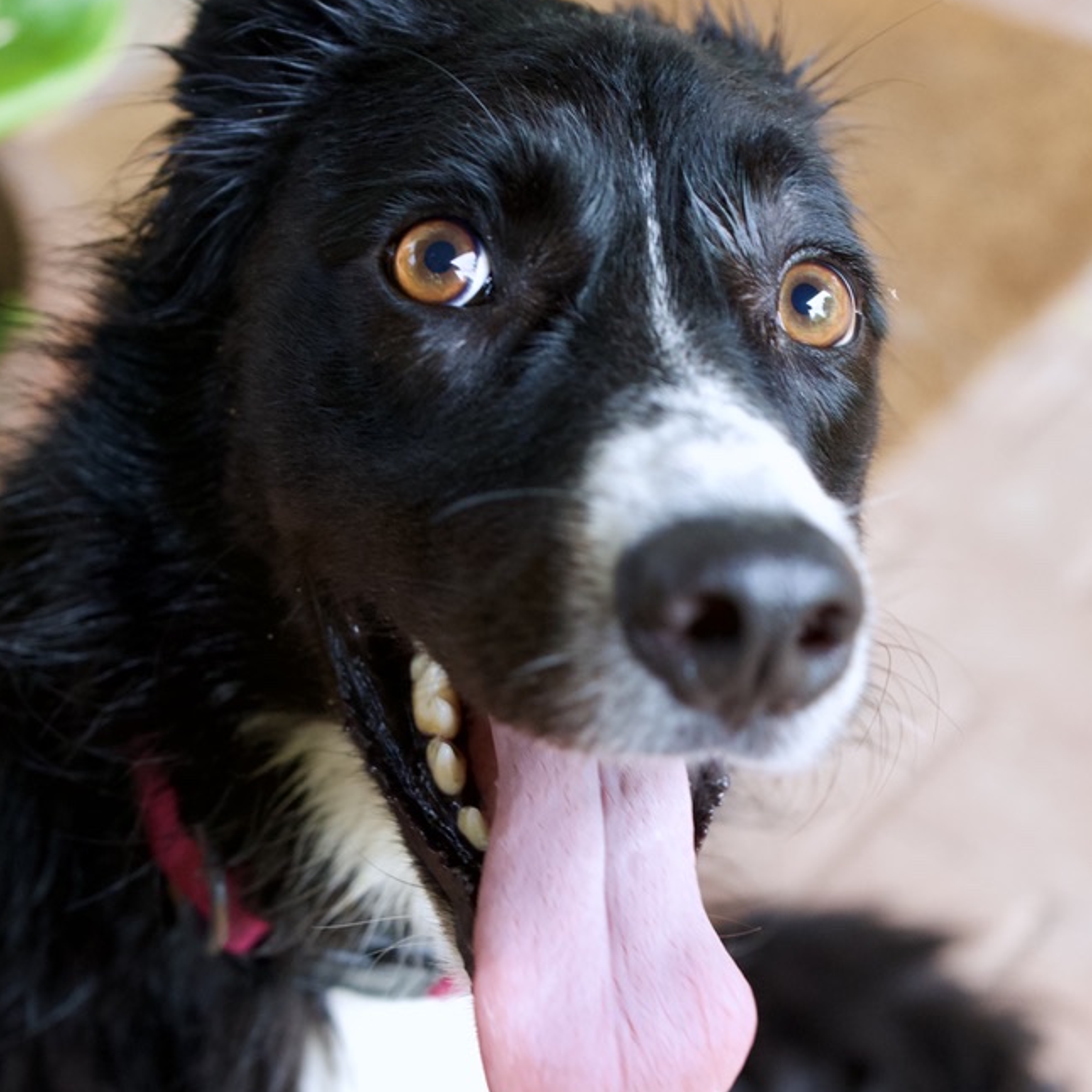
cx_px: 511
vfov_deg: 24.6
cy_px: 676
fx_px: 2498
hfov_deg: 24.7
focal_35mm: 70
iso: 3200
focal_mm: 49
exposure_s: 1/160
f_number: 4.5
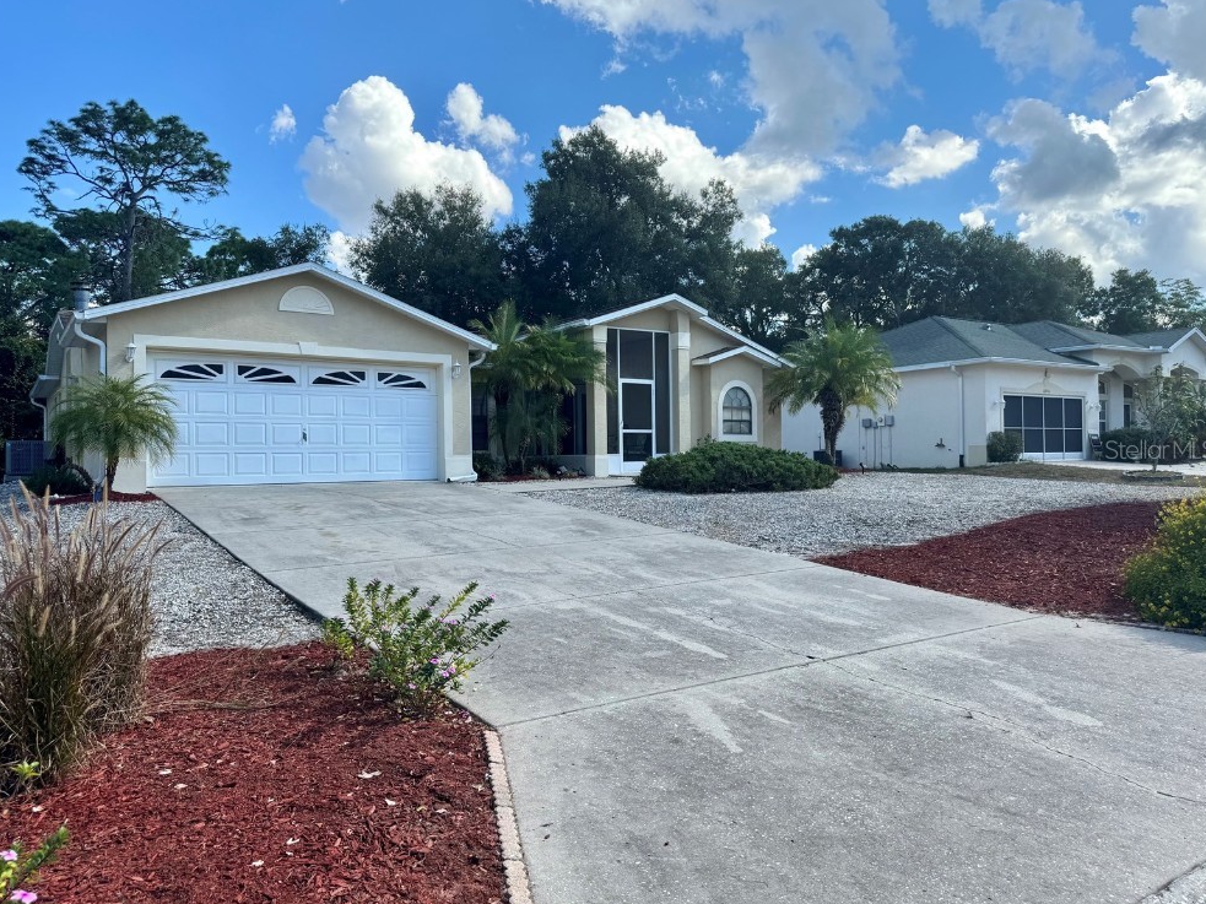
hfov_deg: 69.4
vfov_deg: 54.9
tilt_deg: -0.6
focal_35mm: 25
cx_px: 593
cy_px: 449
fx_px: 871
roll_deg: +0.7
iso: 80
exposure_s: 1/2959
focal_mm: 6.86
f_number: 1.78
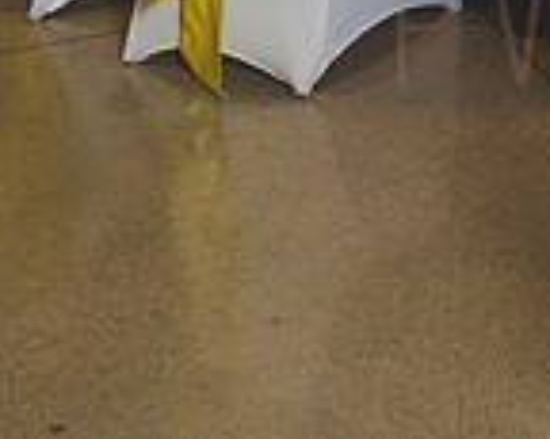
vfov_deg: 13.0
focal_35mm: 107
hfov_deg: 16.4
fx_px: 1741
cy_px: -353
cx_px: 825
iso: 640
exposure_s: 1/200
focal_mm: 24
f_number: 2.8
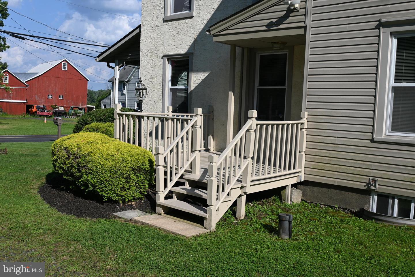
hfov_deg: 53.1
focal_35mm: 36
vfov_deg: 36.9
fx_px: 415
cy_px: 138
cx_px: 208
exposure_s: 1/320
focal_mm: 24
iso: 100
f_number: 6.3
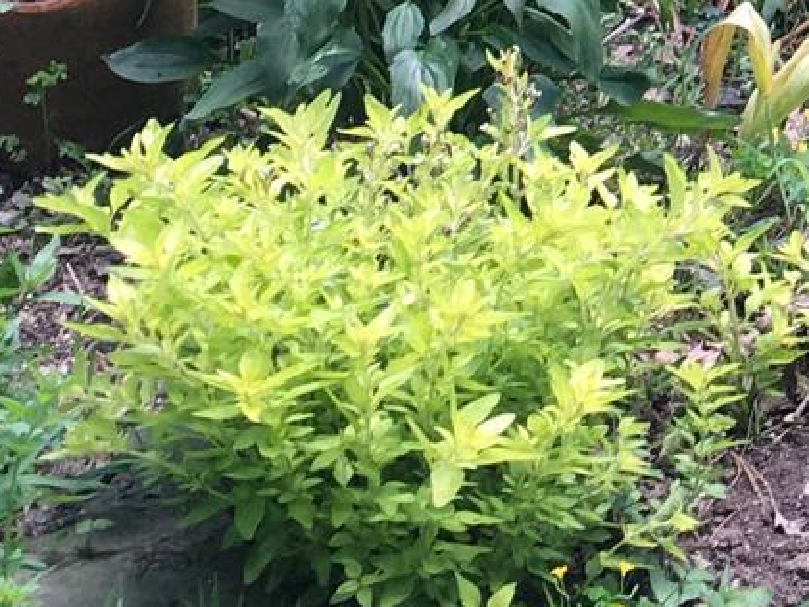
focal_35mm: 141
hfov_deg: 13.0
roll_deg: -2.9
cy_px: -434
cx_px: 1326
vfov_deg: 10.0
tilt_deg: -20.0
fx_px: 3296
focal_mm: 4.15
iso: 32
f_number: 2.2
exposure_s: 1/120
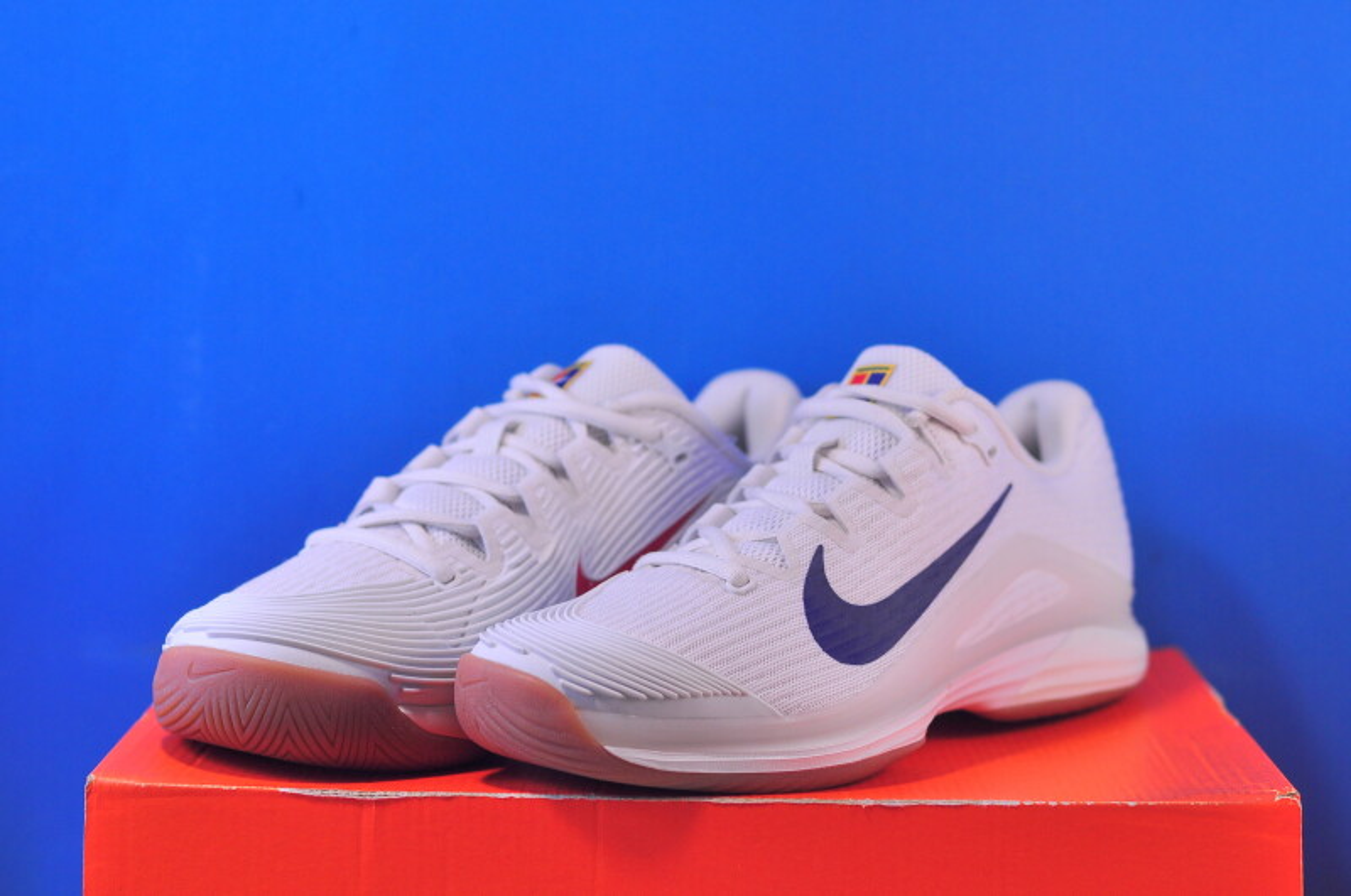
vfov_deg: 18.1
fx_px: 2811
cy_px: 448
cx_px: 676
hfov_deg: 27.0
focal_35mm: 75
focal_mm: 50
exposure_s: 1/250
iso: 250
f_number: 3.2
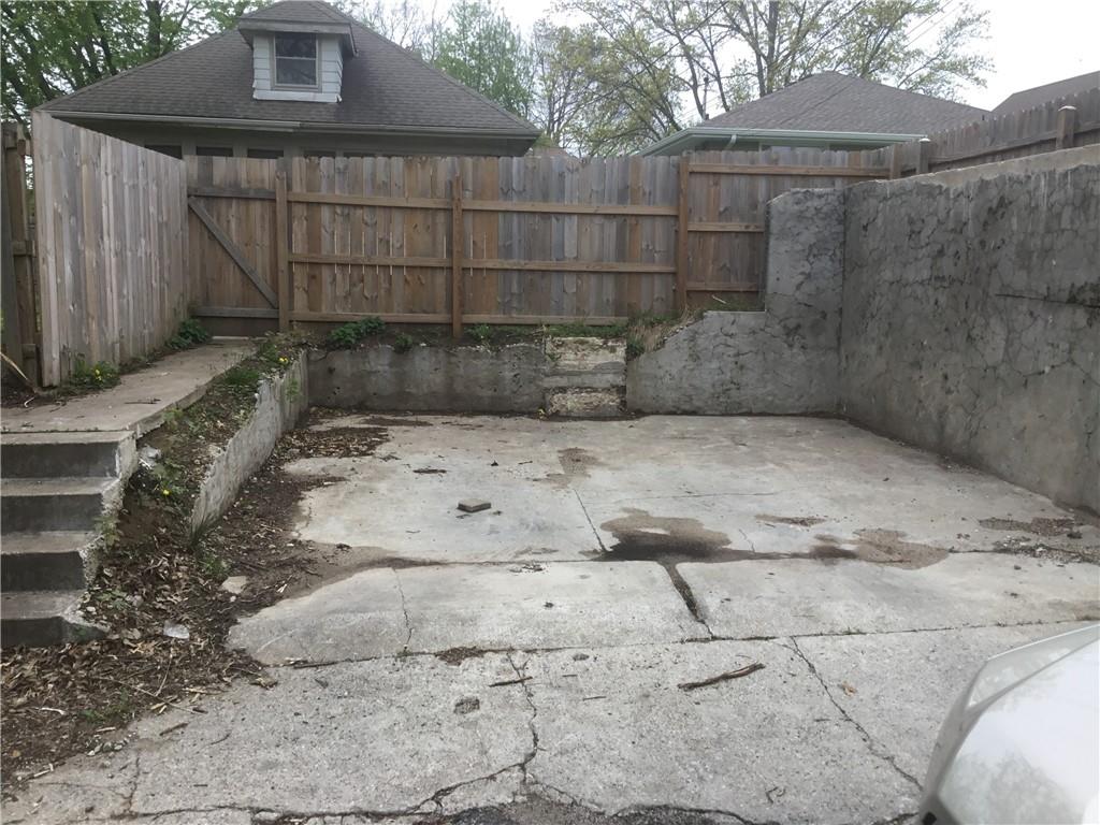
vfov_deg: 45.4
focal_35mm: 31
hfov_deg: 58.4
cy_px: 412
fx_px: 985
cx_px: 550
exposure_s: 1/120
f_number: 2.4
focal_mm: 3.3
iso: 25
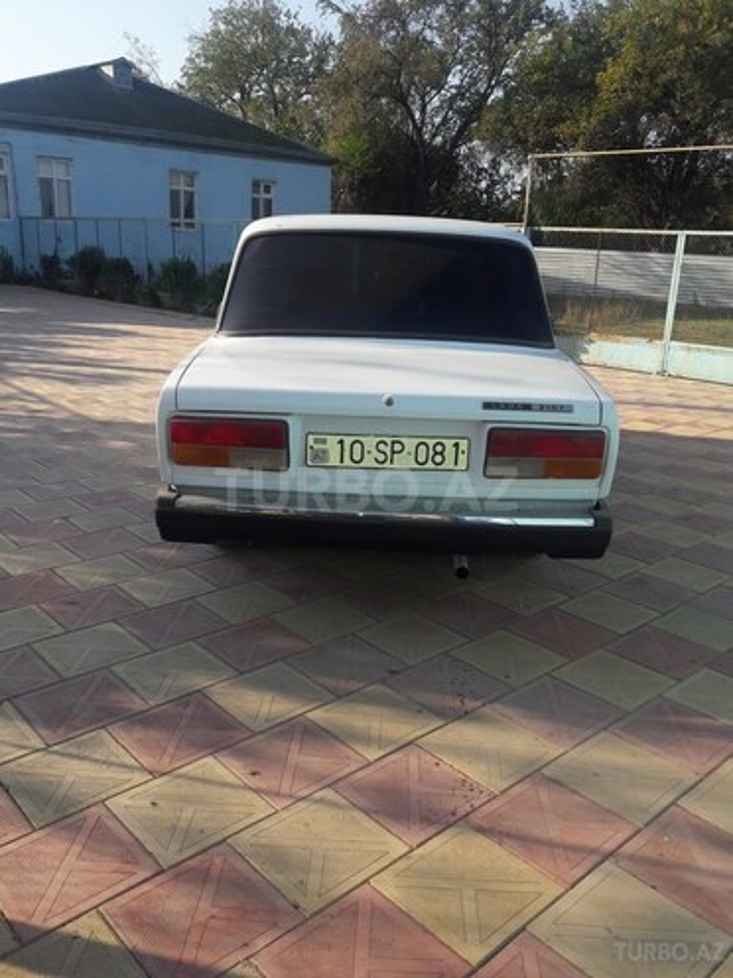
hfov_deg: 49.7
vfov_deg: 63.4
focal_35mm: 28
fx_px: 791
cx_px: 366
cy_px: 489
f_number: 1.9
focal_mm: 3.7
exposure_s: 1/863
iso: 40
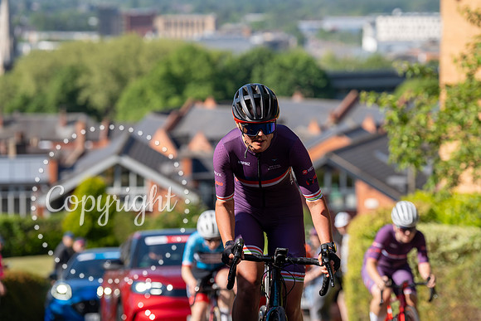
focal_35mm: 146
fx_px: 1951
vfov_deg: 9.4
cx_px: 272
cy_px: 139
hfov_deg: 14.1
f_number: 3.5
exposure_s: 1/1000
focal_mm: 129
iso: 100
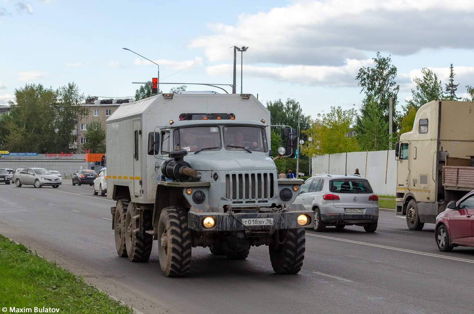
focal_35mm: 68
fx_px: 887
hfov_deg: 29.9
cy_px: 157
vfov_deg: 20.1
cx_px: 237
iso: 400
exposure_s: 1/500
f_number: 7.1
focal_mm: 45
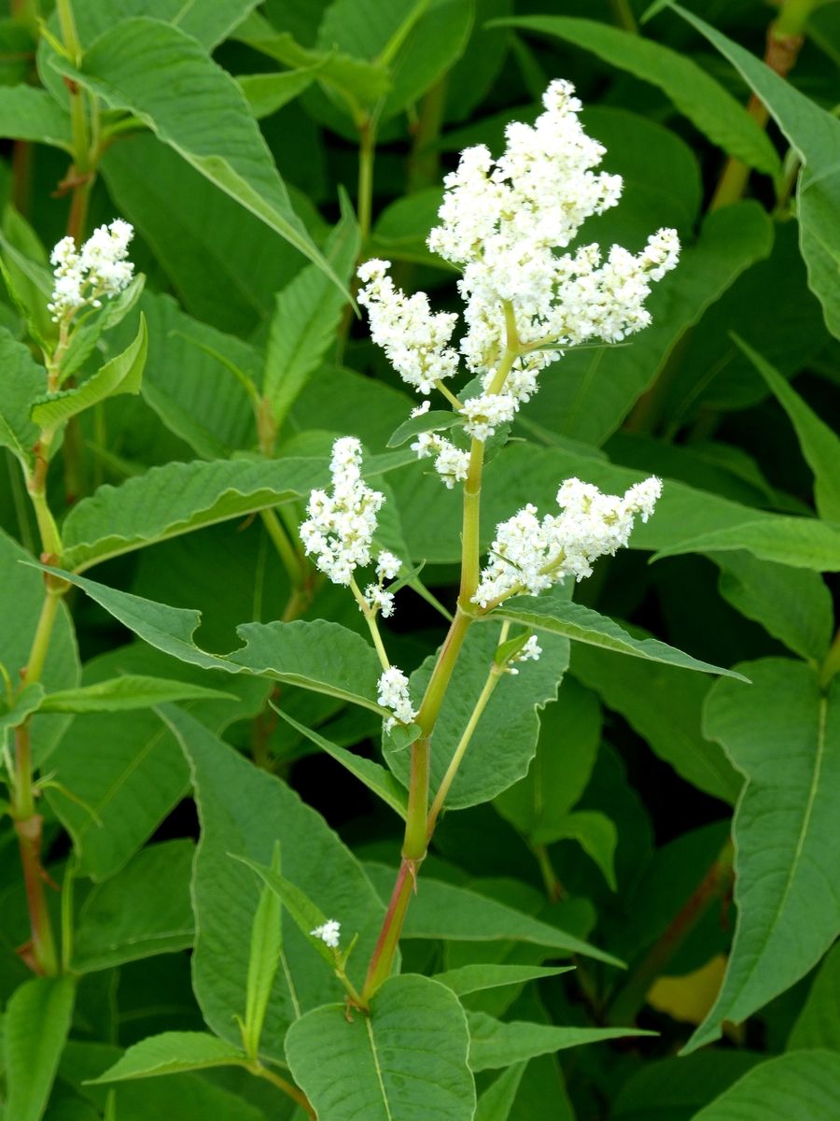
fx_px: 11389
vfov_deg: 5.6
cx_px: 420
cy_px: 560
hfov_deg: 4.2
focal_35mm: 352
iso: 100
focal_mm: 63.4
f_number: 4
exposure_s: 1/200
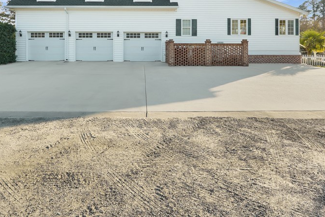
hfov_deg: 69.2
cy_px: 43
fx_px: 235
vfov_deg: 46.9
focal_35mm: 26
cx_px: 145
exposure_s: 1/160
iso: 320
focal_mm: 16
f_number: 9
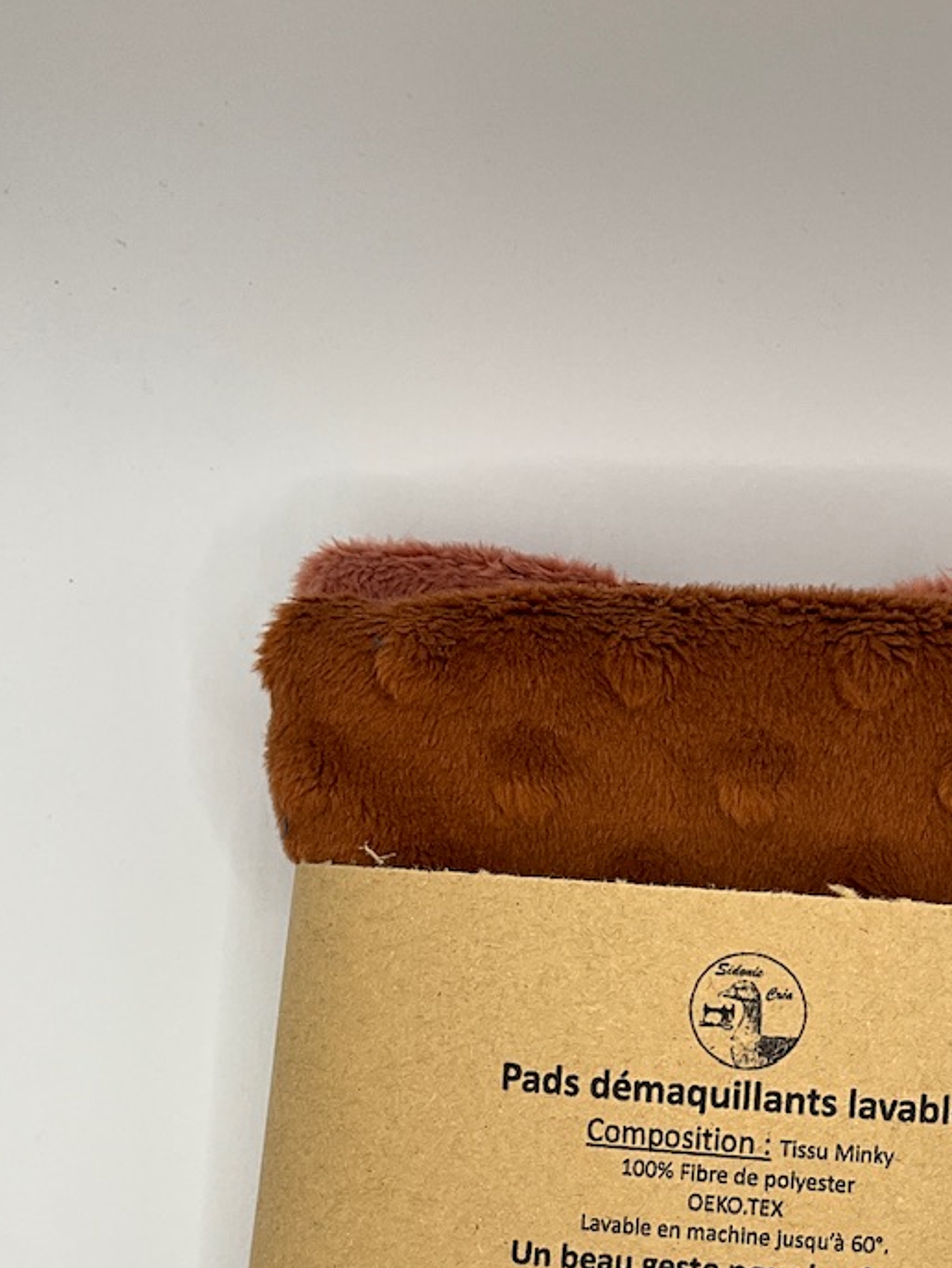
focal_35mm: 54
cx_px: 801
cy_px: 975
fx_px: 1978
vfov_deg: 34.7
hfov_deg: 26.4
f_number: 1.8
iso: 20
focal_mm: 3
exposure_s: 1/197
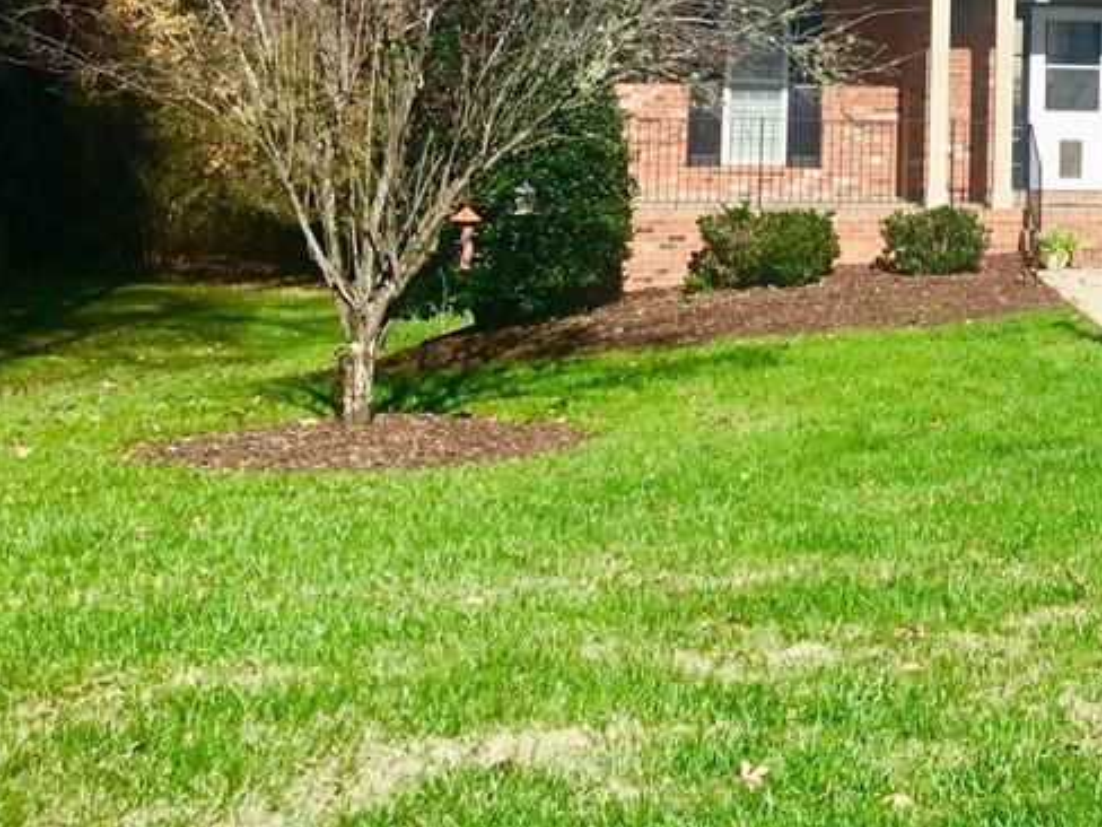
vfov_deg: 21.6
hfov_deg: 28.0
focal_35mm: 65
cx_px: 1111
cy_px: -38
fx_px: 2069
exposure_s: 1/1294
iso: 25
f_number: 2.4
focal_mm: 3.3
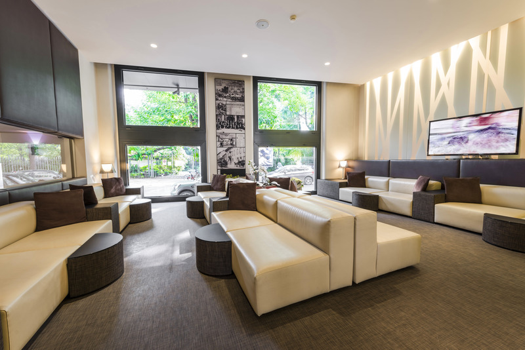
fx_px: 204
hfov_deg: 104.2
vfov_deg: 81.3
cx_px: 262
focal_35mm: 14
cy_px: 175
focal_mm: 14
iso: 100
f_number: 6.3
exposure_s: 1
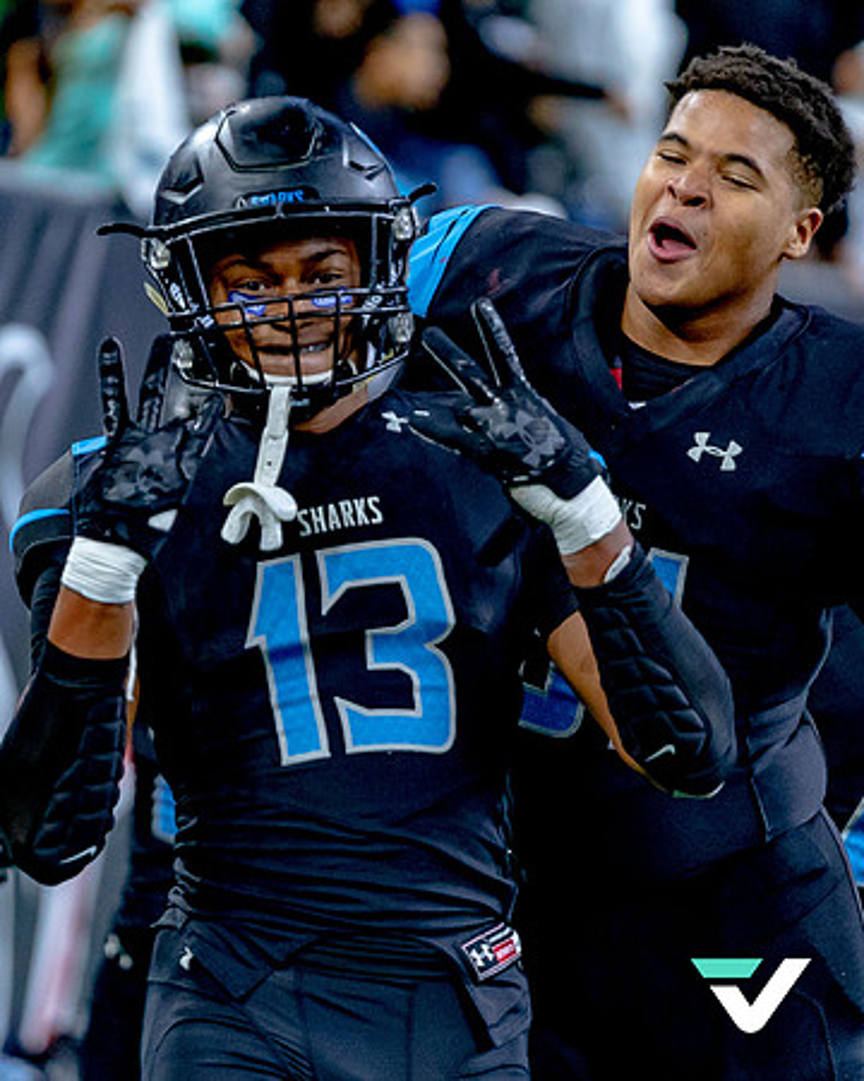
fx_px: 13112
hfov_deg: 3.8
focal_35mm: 410
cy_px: 444
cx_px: 395
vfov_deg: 4.7
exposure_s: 1/1500
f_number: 2.8
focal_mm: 200
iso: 2000
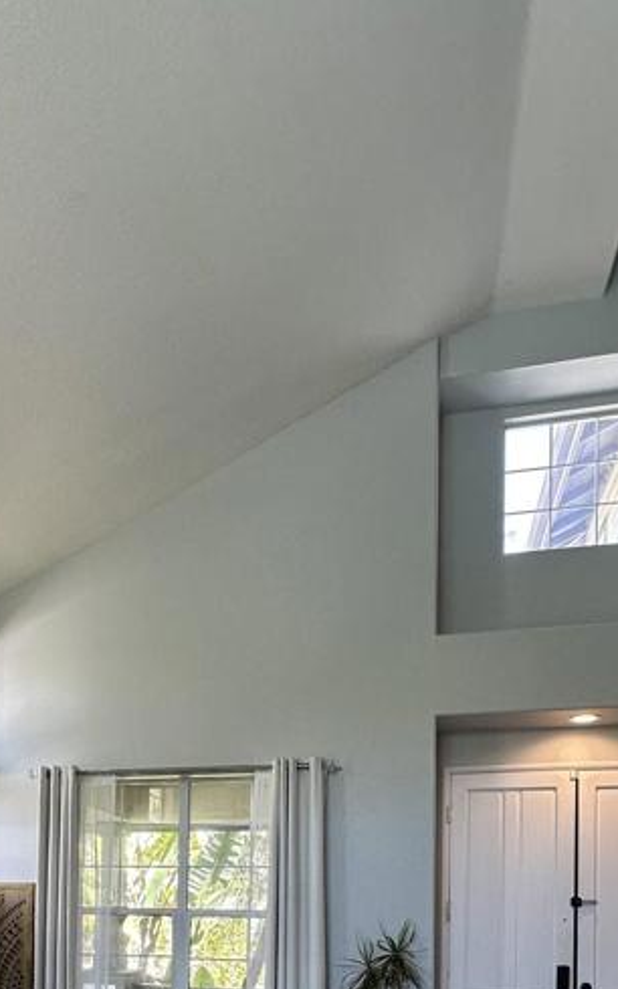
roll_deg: -1.7
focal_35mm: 31
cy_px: 902
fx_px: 836
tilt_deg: +1.6
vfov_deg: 53.1
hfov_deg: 40.0
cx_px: 198
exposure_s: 1/120
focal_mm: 2.22
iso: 125
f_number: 2.2
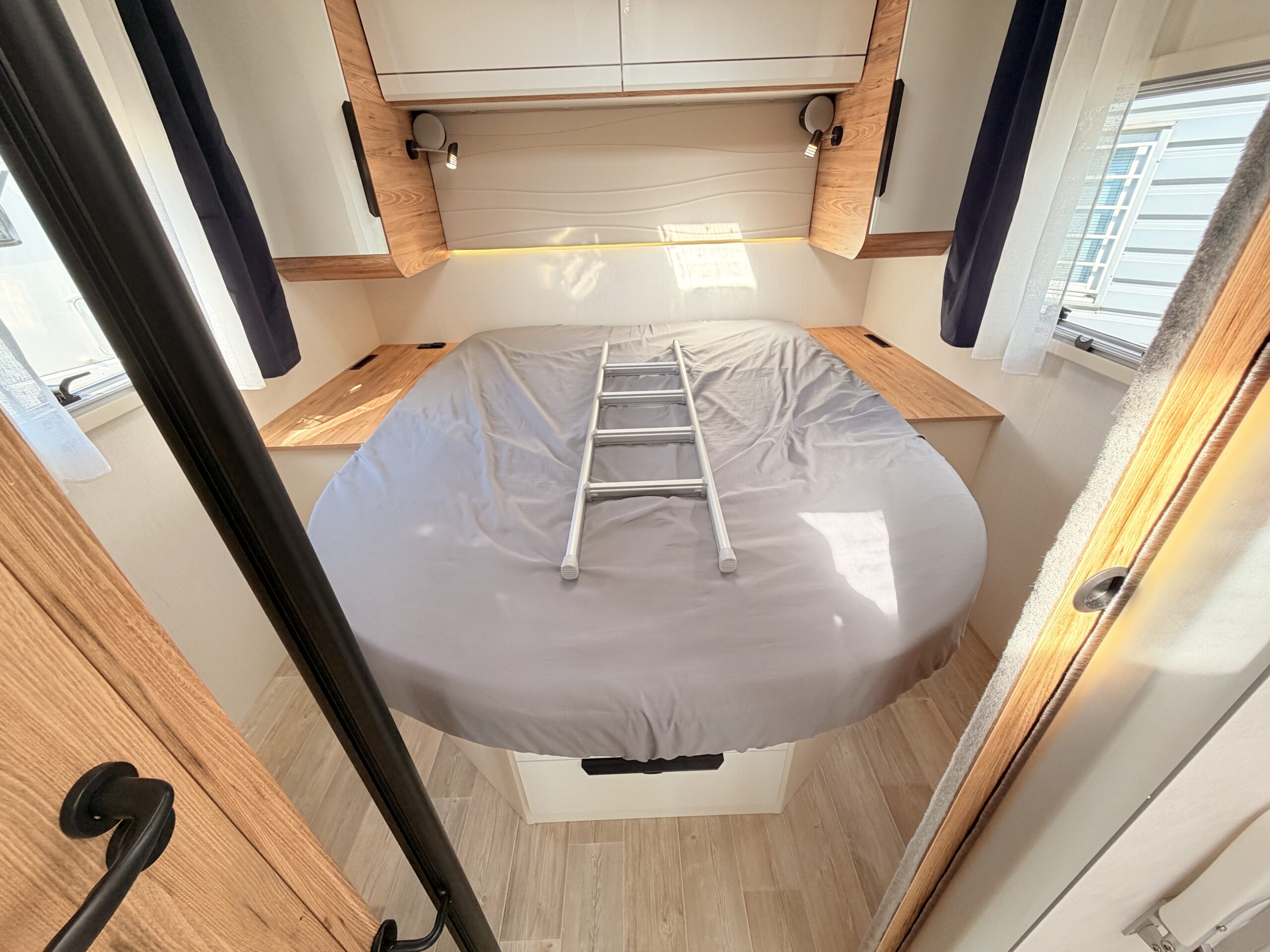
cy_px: 476
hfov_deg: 102.1
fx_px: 514
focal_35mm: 14
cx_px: 635
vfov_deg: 85.7
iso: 80
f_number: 2.2
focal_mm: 2.22
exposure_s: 1/121
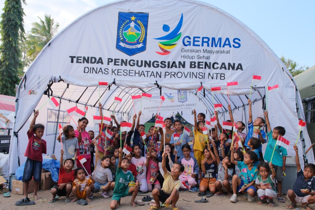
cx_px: 158
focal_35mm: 29
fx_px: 254
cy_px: 105
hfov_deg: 63.7
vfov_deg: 45.0
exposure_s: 1/160
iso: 1000
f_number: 8
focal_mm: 19.2
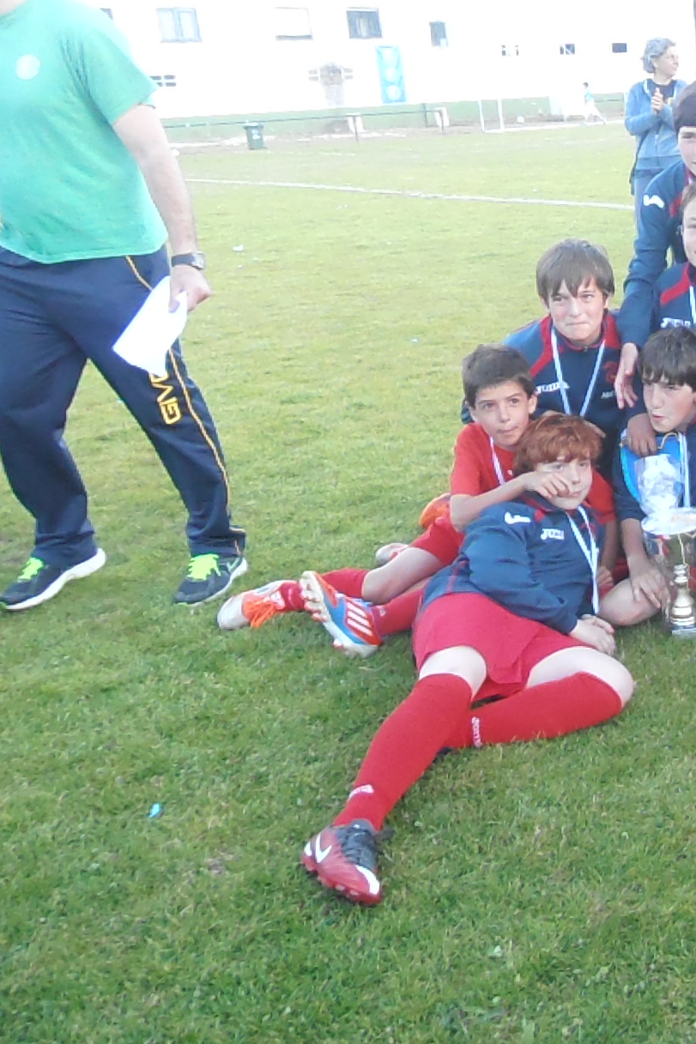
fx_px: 1218
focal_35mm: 42
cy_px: 435
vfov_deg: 46.2
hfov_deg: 27.8
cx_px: 842
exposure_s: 1/125
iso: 400
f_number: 3
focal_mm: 4.2
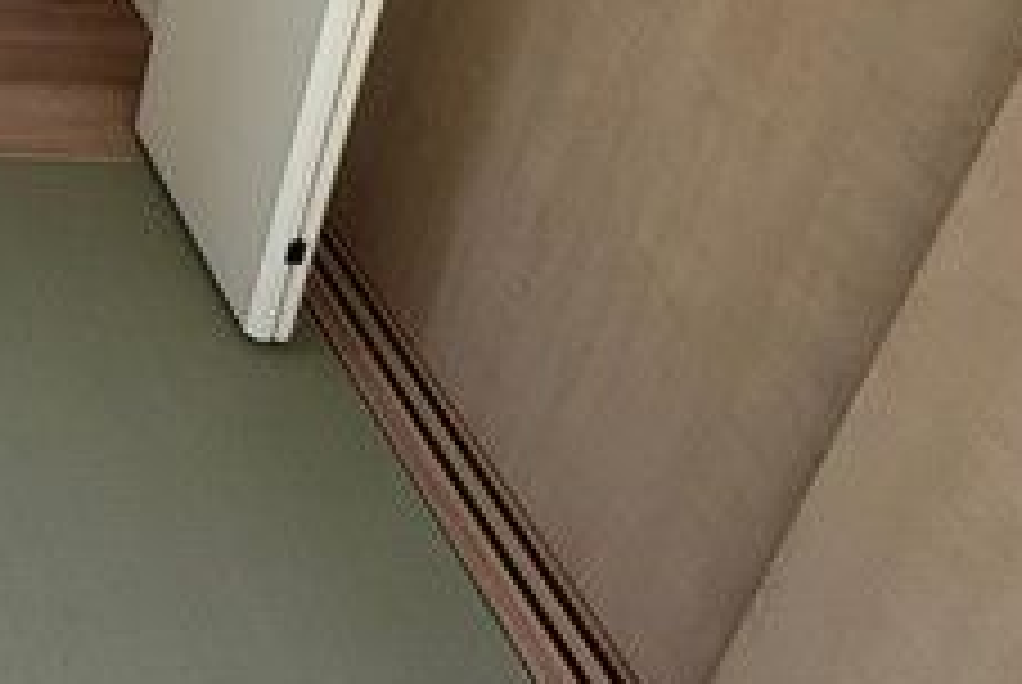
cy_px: -378
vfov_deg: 24.4
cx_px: -401
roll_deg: +1.7
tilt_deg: -16.9
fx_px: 1165
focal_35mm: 41
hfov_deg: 31.7
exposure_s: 1/99
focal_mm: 2.22
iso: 64
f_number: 2.2
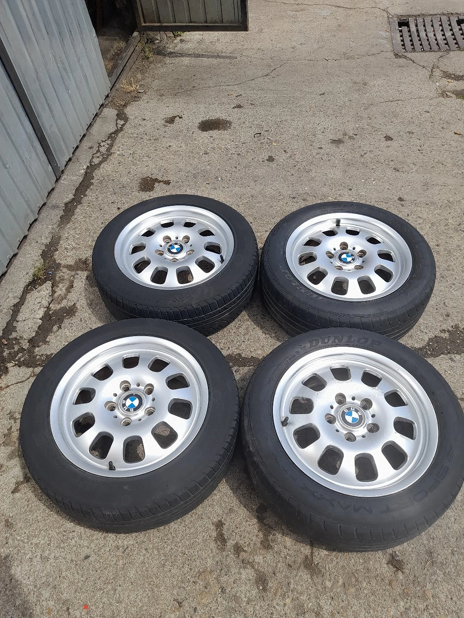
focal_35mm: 25
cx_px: 232
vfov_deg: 69.4
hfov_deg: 54.9
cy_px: 309
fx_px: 447
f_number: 2
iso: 20
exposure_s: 1/769
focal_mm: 4.6
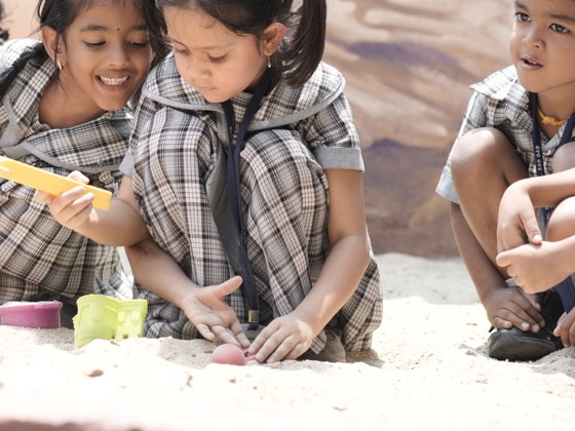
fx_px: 2907
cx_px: 140
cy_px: 122
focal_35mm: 175
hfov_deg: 11.3
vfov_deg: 8.5
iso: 200
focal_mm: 85
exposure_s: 1/640
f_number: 3.5
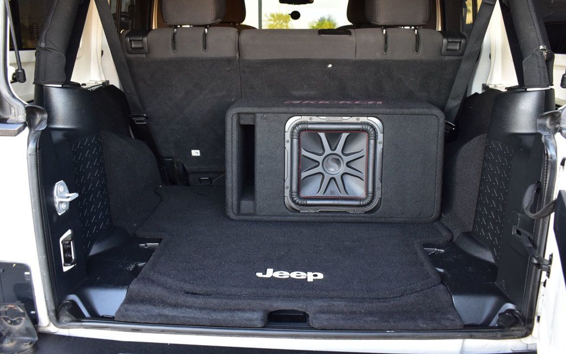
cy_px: 163
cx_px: 282
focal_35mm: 31
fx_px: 478
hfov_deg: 61.2
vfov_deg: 40.6
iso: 400
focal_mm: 20
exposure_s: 1/15
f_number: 6.3
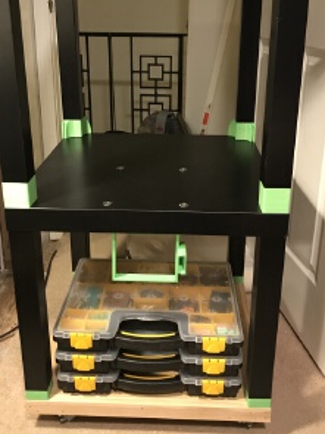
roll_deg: -0.3
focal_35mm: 38
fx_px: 476
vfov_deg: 48.6
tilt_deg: -17.7
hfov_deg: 37.7
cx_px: 162
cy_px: 166
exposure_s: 1/15
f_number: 1.8
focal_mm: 3.99
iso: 100
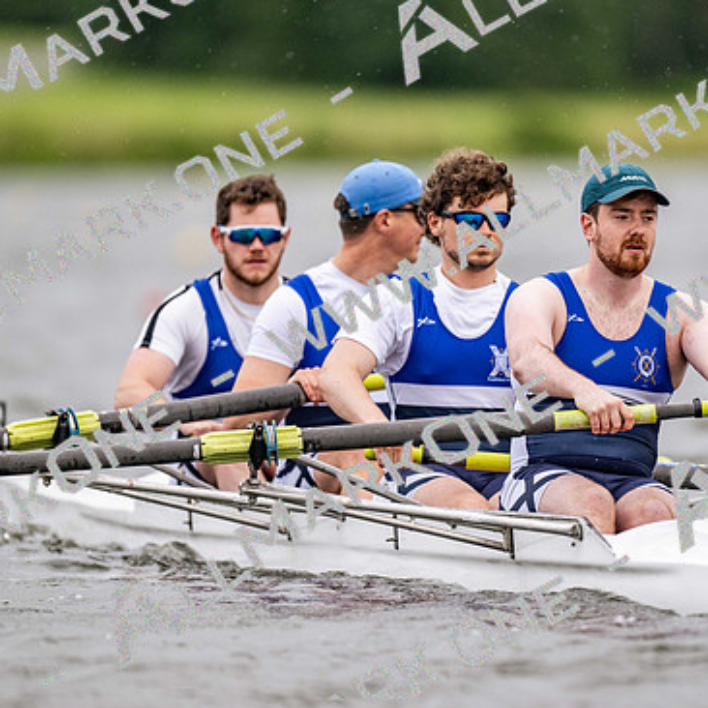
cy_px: 369
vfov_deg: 2.2
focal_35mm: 809
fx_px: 18720
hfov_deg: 2.2
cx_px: 505
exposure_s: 1/2500
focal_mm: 600
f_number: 4
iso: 900
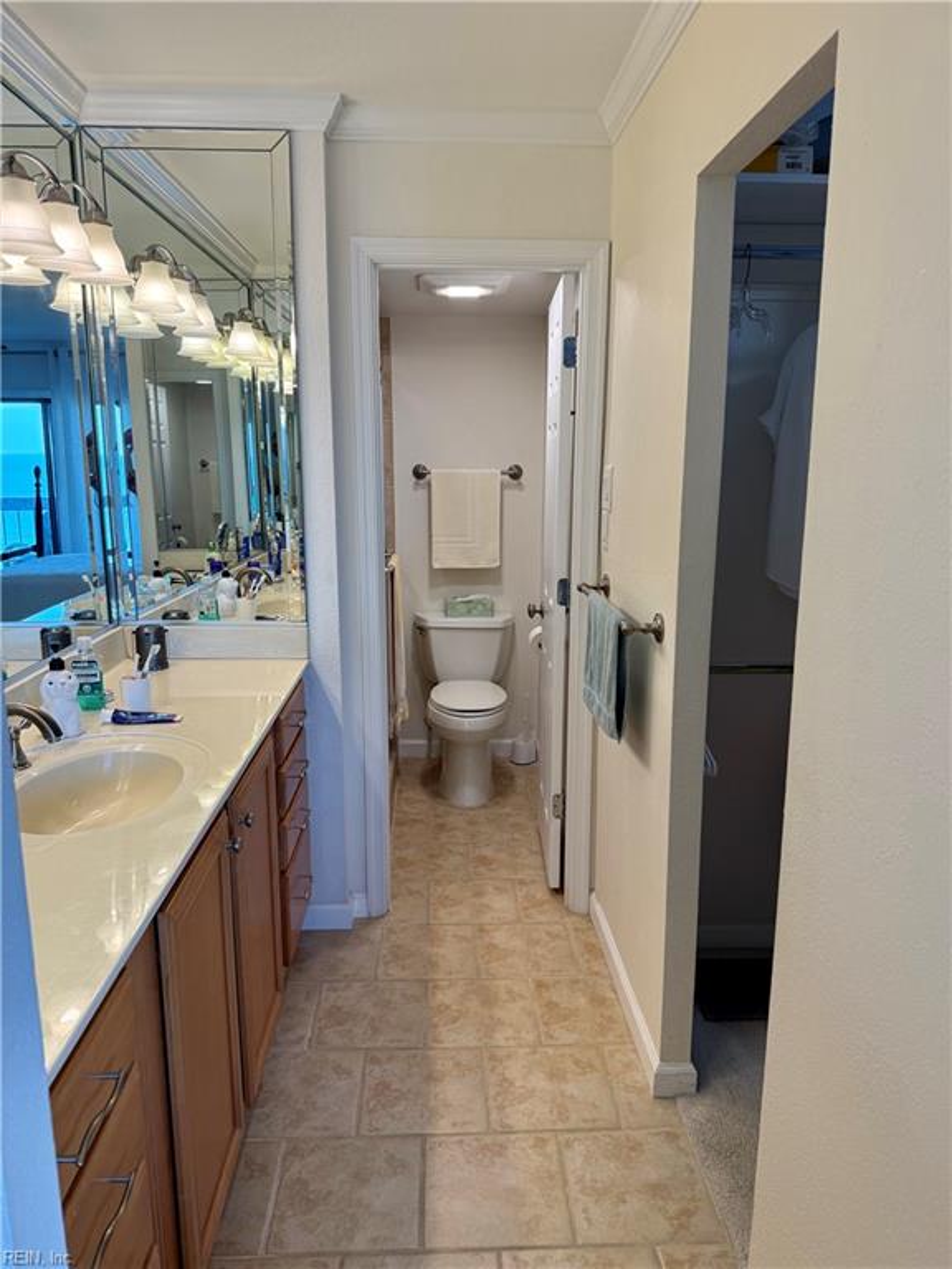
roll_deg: -0.8
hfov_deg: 56.8
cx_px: 476
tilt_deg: -12.4
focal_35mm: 24
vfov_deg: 71.6
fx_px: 880
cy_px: 634
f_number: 1.78
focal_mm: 6.76
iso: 125
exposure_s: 1/240
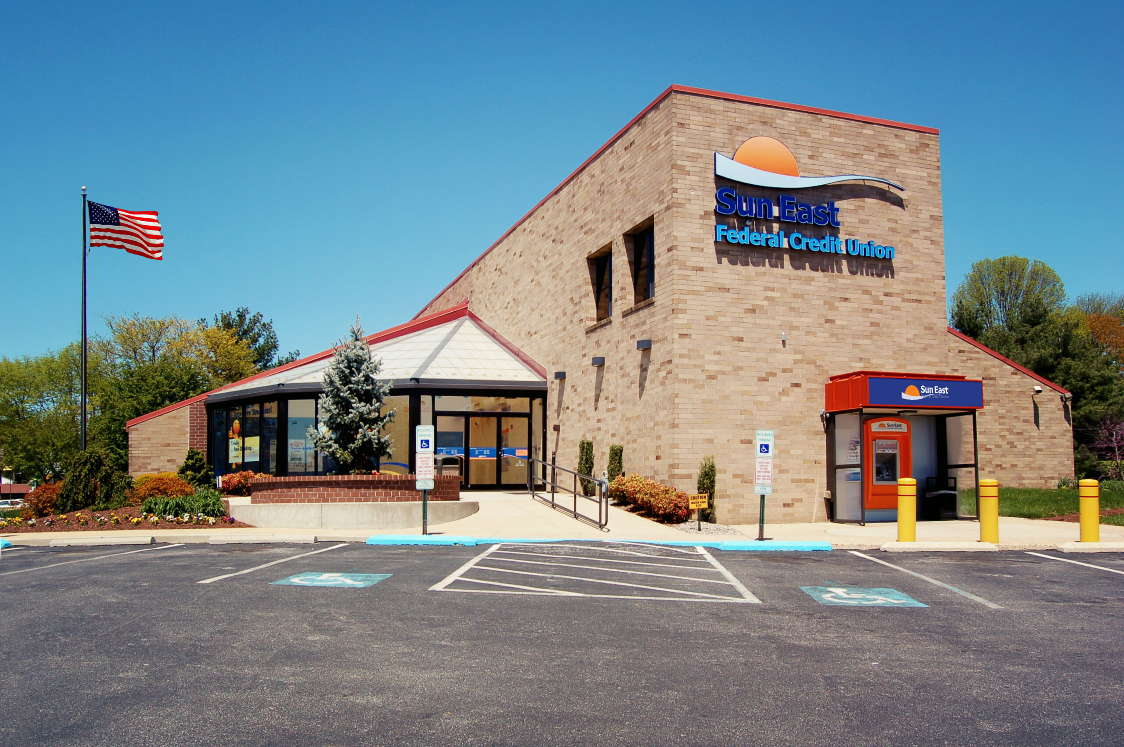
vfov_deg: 43.5
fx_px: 936
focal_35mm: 30
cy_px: 374
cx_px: 562
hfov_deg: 62.0
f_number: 9
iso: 200
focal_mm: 20
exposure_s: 1/320
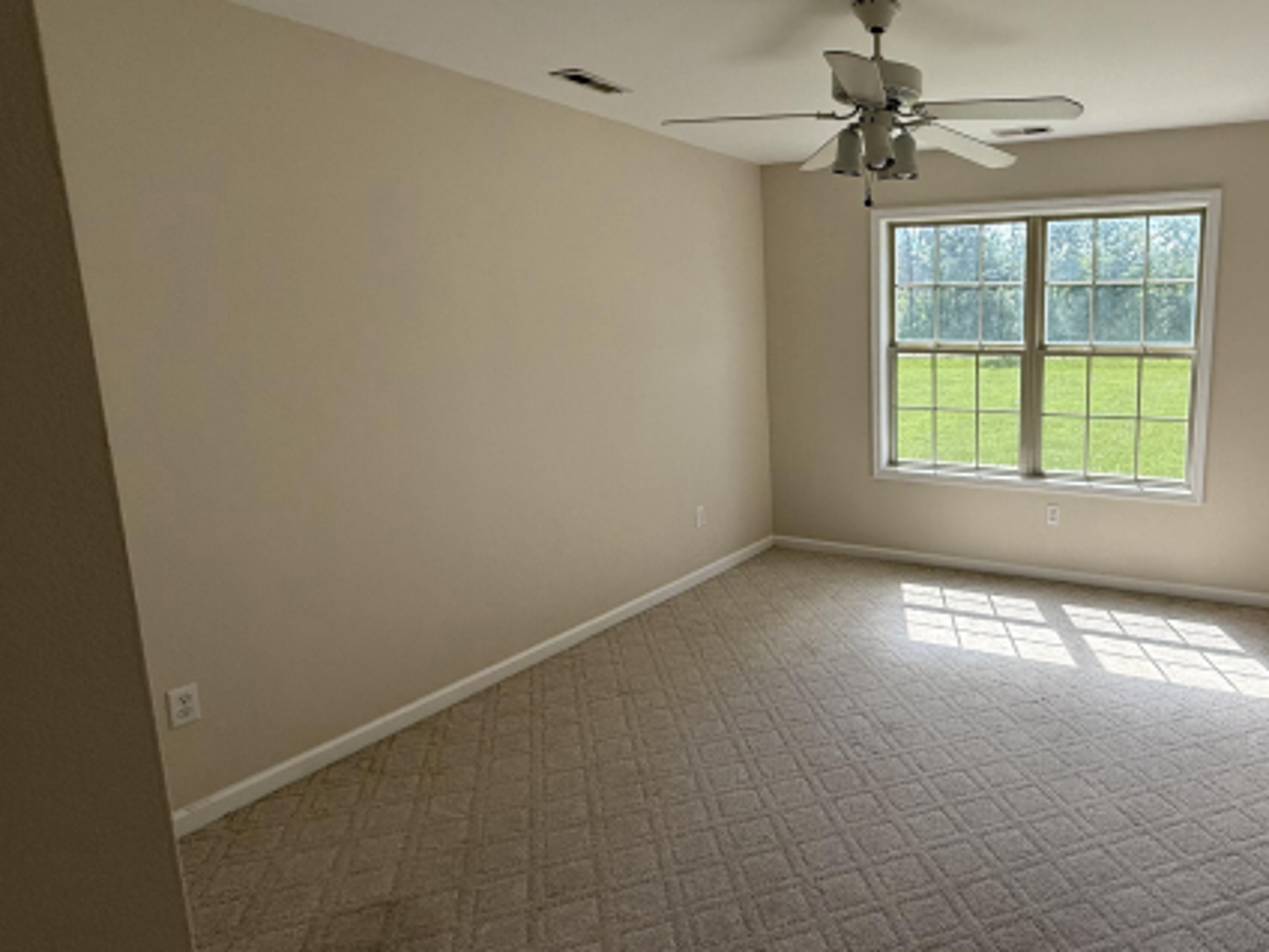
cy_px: 452
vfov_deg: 61.1
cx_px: 917
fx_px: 807
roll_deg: -0.3
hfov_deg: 72.2
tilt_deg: -7.8
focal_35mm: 22
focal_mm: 2.22
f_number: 2.2
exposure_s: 1/549
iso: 64
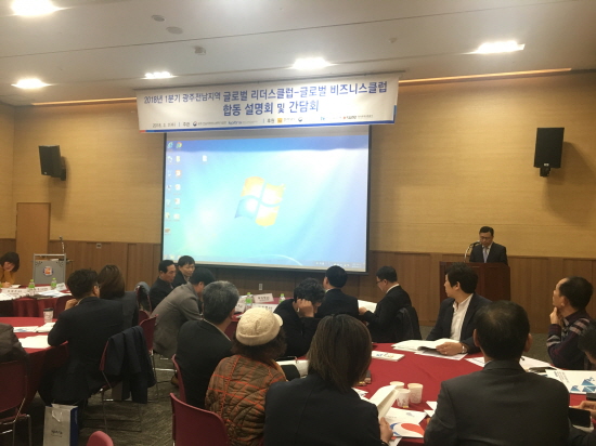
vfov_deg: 48.2
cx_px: 298
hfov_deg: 61.7
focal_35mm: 29
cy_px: 223
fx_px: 499
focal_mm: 4.15
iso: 80
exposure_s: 1/30
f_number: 2.2
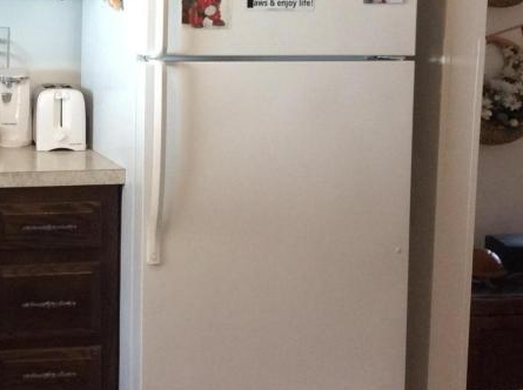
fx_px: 1116
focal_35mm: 74
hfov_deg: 25.3
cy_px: 102
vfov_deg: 19.7
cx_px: 18
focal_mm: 3.3
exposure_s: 1/24
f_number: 2.4
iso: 100
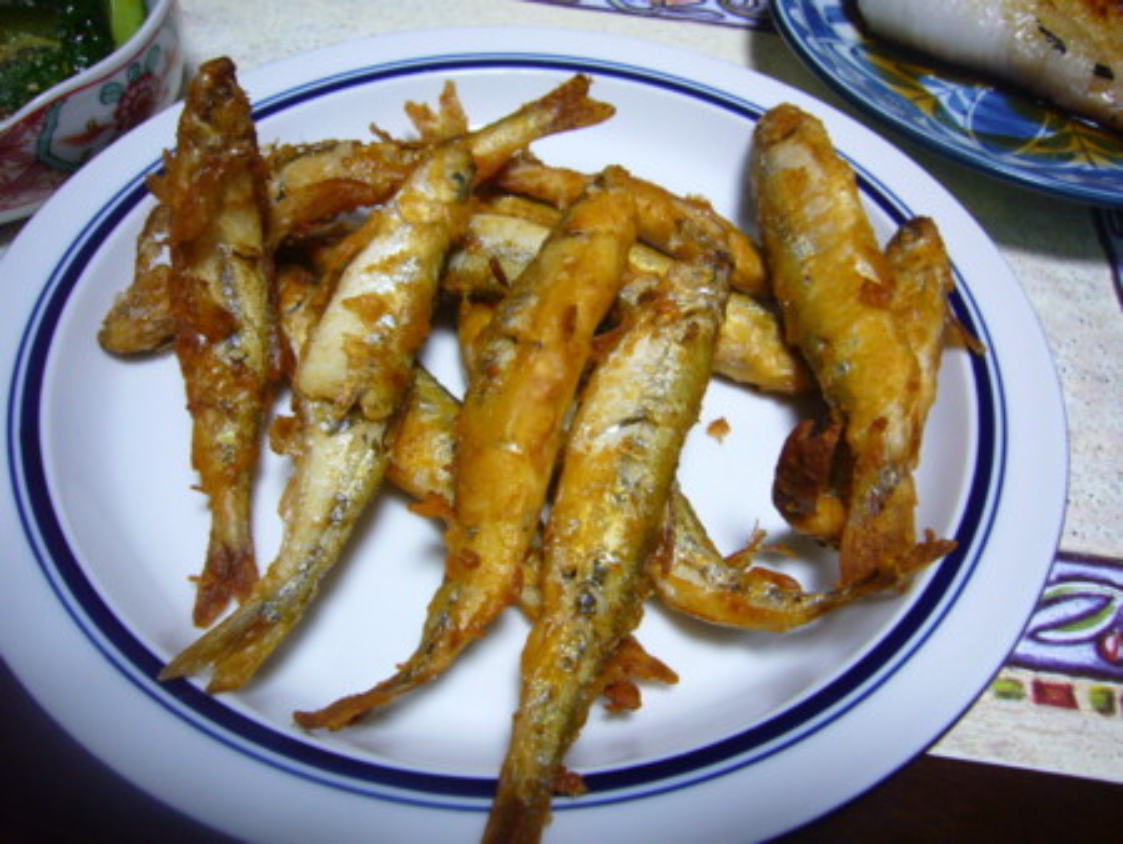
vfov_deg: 49.8
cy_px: 422
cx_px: 562
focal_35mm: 28
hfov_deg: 63.4
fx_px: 909
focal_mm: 4.6
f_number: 2.8
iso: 160
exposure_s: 1/15
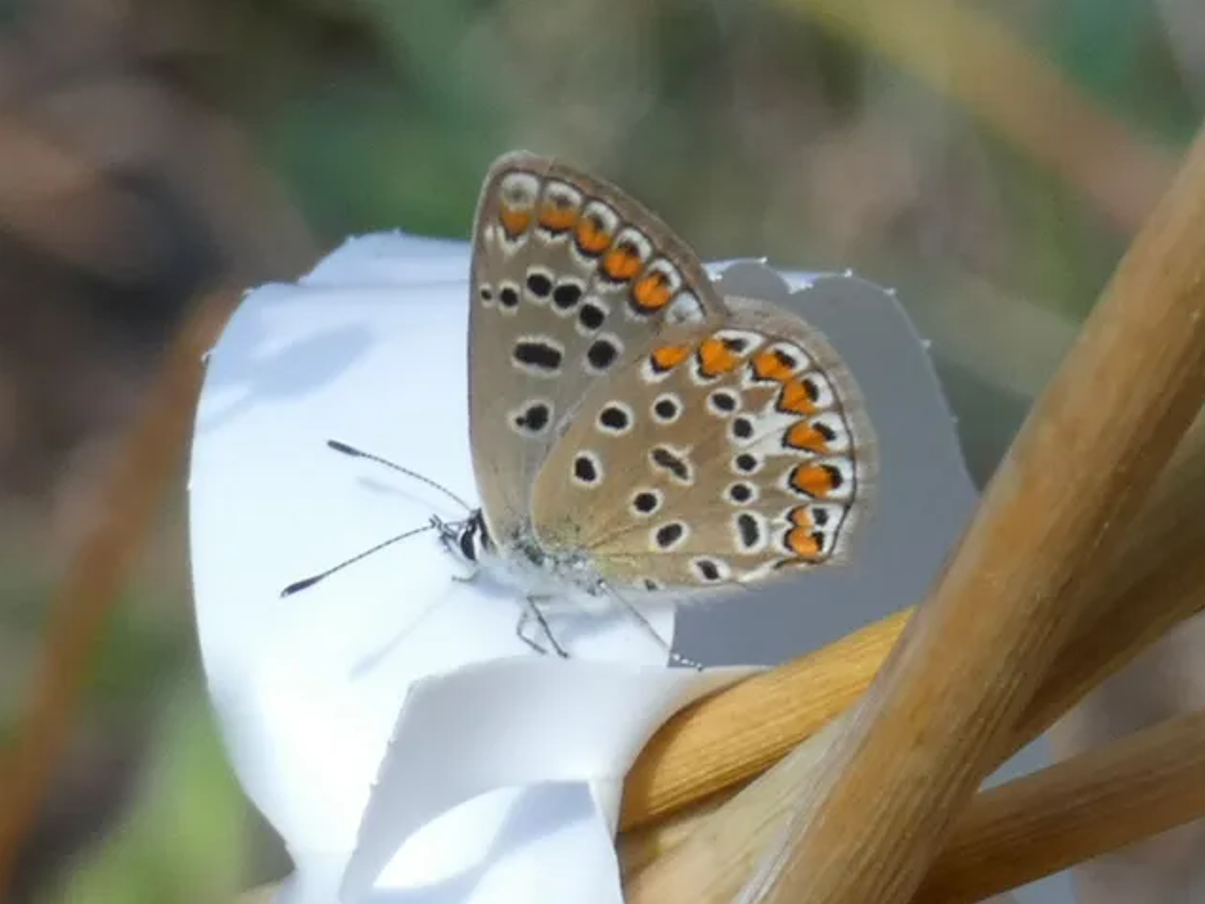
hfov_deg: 11.4
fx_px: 6057
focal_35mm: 174
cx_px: 602
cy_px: 453
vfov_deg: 8.5
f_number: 5.5
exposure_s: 1/80
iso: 80
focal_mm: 30.9
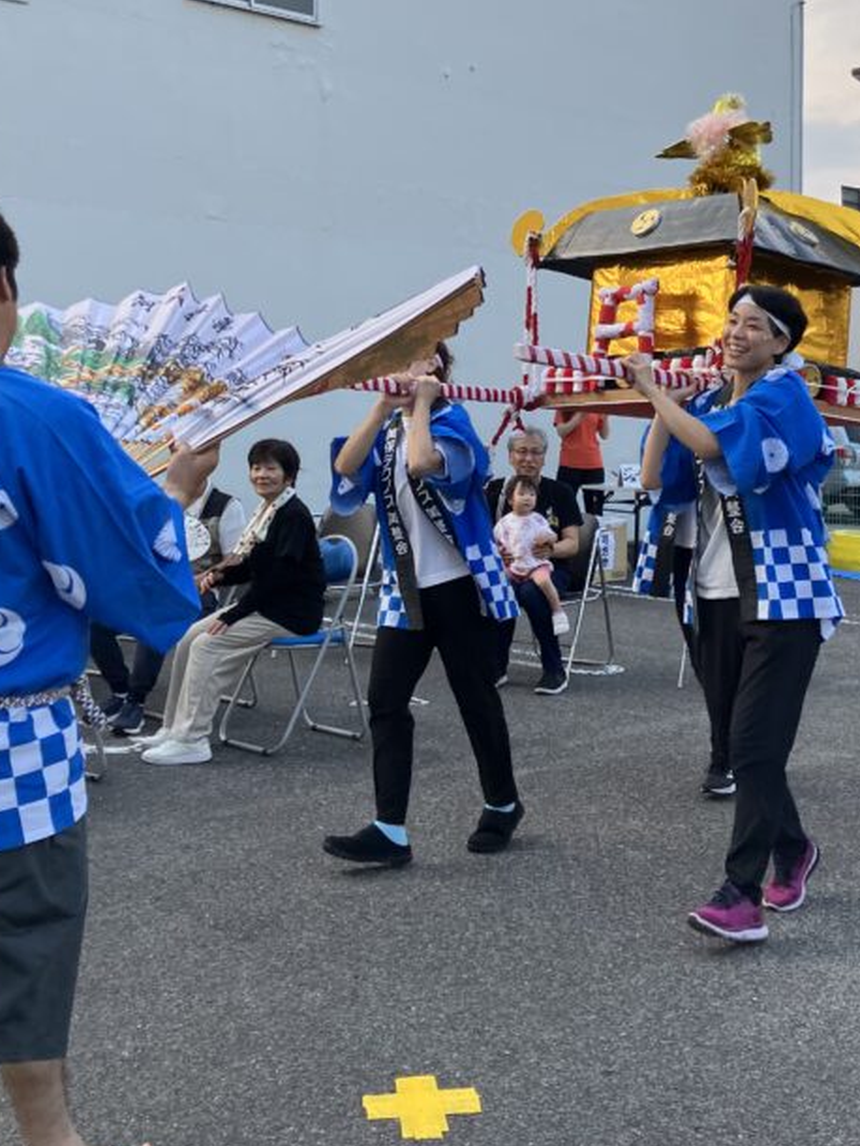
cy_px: 406
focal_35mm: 47
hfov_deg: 30.7
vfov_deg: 40.0
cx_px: 573
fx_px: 1556
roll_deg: +0.0
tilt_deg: +2.2
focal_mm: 3.99
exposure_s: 1/200
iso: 32
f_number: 1.8
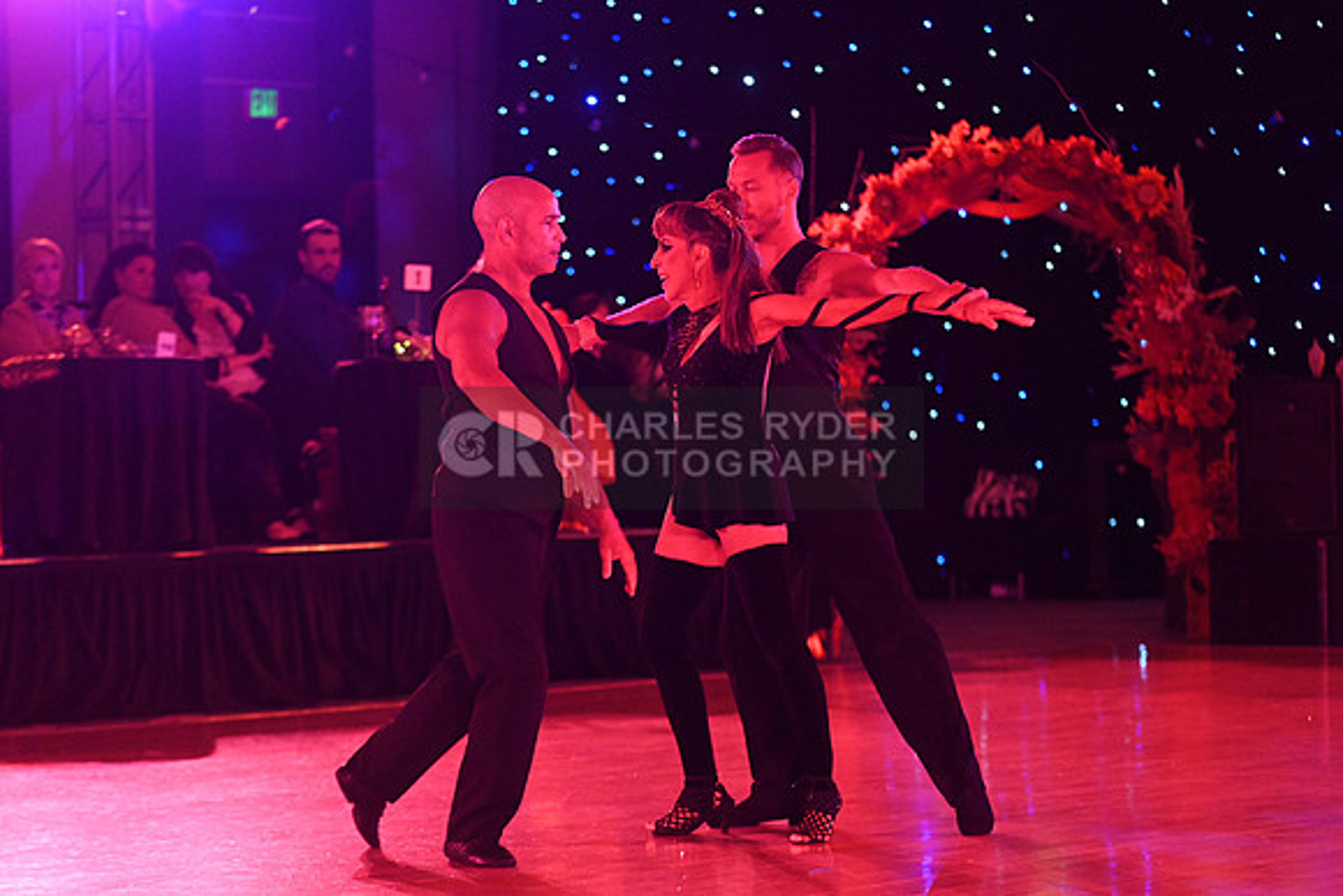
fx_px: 4851
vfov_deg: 10.6
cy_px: 448
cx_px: 672
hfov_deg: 15.8
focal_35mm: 130
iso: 6400
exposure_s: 1/400
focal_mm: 130
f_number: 4
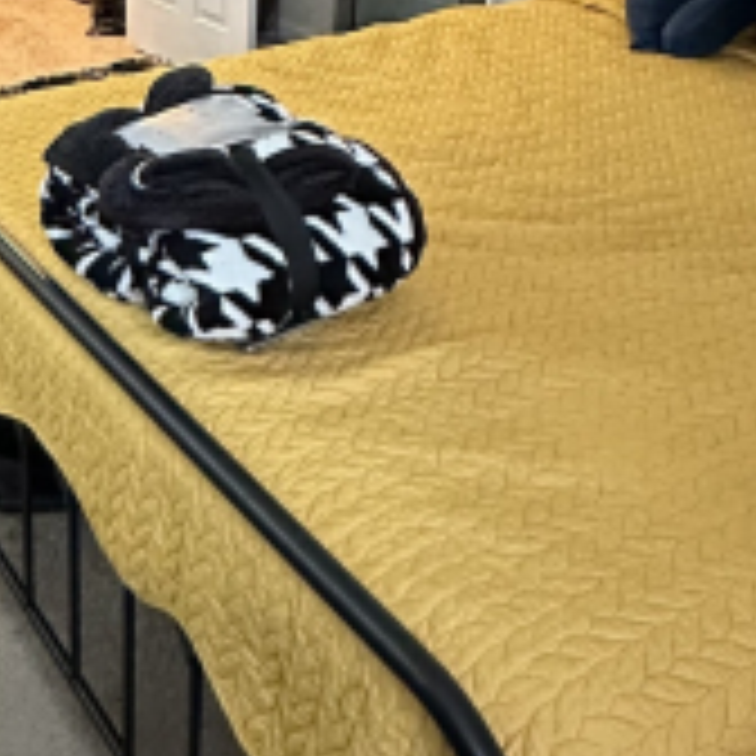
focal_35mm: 49
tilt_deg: -13.8
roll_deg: -1.6
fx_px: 1211
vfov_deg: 31.7
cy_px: -20
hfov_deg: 34.1
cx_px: 212
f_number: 2.2
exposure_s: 1/30
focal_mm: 2.22
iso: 1600
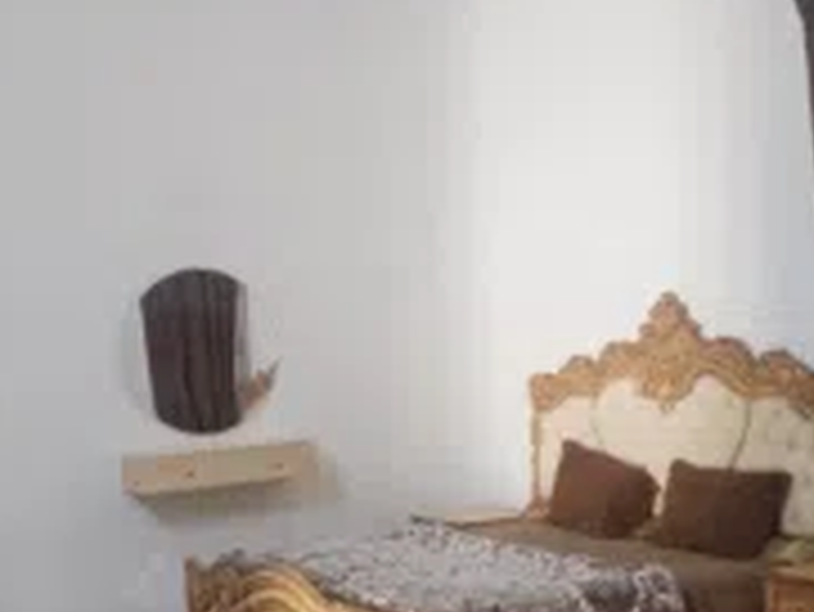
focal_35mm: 64
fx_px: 1506
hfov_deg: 30.2
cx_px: 328
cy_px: 482
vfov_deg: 22.7
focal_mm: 4.75
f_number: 1.8
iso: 654
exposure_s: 1/33.3
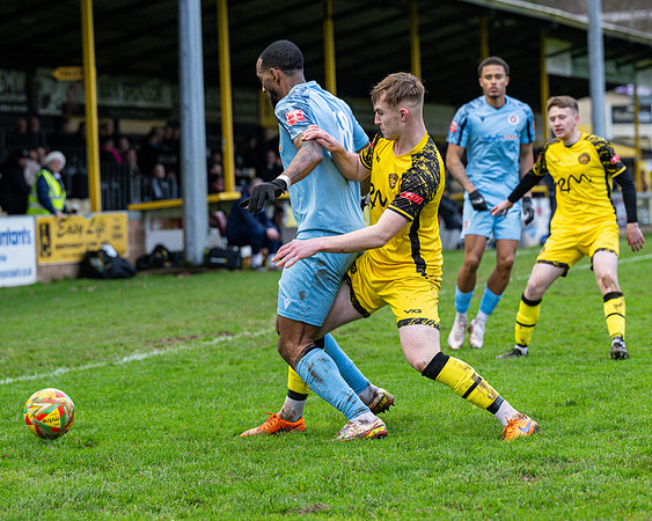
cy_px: 242
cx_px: 424
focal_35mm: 163
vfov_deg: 9.5
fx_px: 3138
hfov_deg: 11.9
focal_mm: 115
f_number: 4
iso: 2000
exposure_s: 1/1250
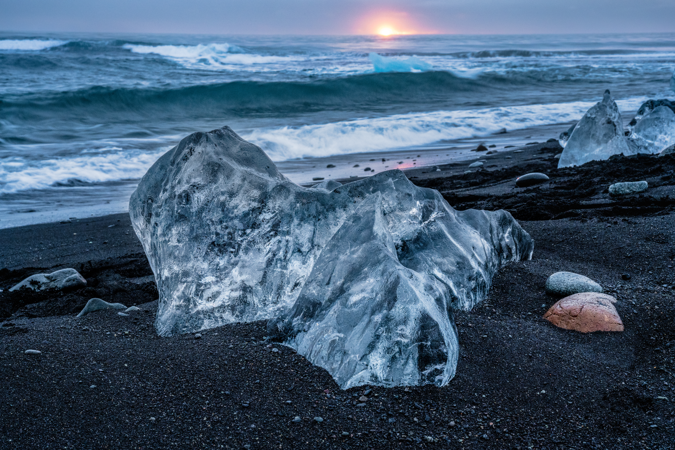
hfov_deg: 41.9
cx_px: 338
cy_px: 225
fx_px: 881
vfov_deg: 28.6
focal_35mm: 47
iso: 1000
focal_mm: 47
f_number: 20
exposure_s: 1/5
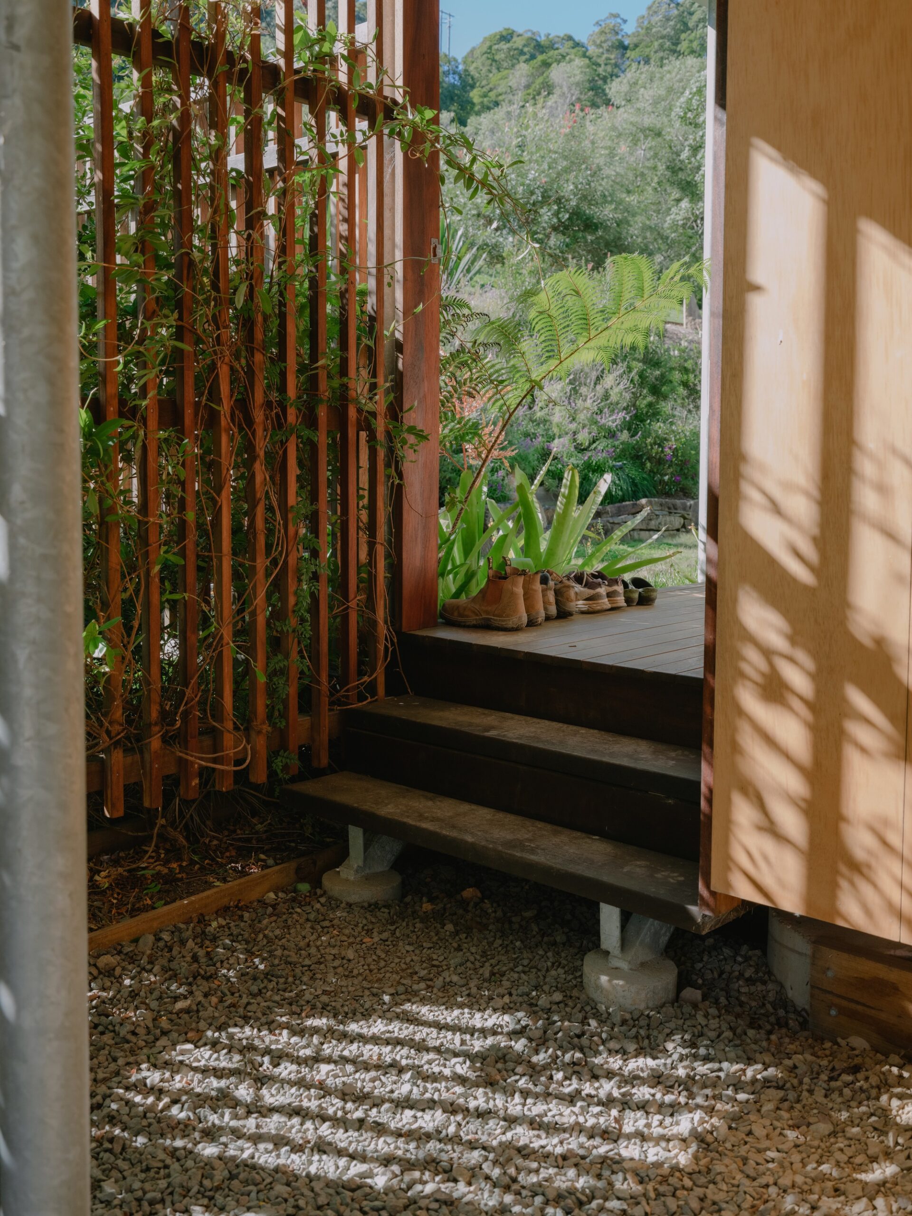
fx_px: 1194
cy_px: 608
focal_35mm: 34
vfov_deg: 54.0
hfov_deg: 41.8
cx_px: 456
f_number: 7.1
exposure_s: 1/160
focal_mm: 43.3
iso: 640
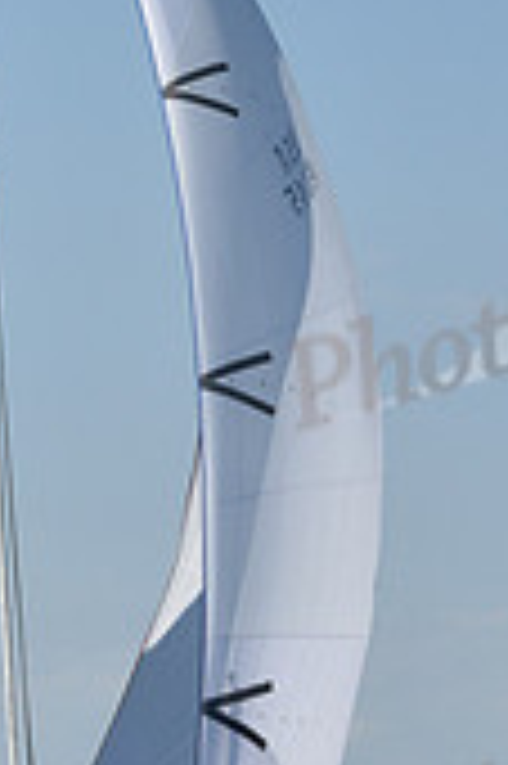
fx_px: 6871
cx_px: 56
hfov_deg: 4.2
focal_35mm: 324
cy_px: 144
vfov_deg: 6.4
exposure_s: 1/1250
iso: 250
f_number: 9
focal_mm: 95
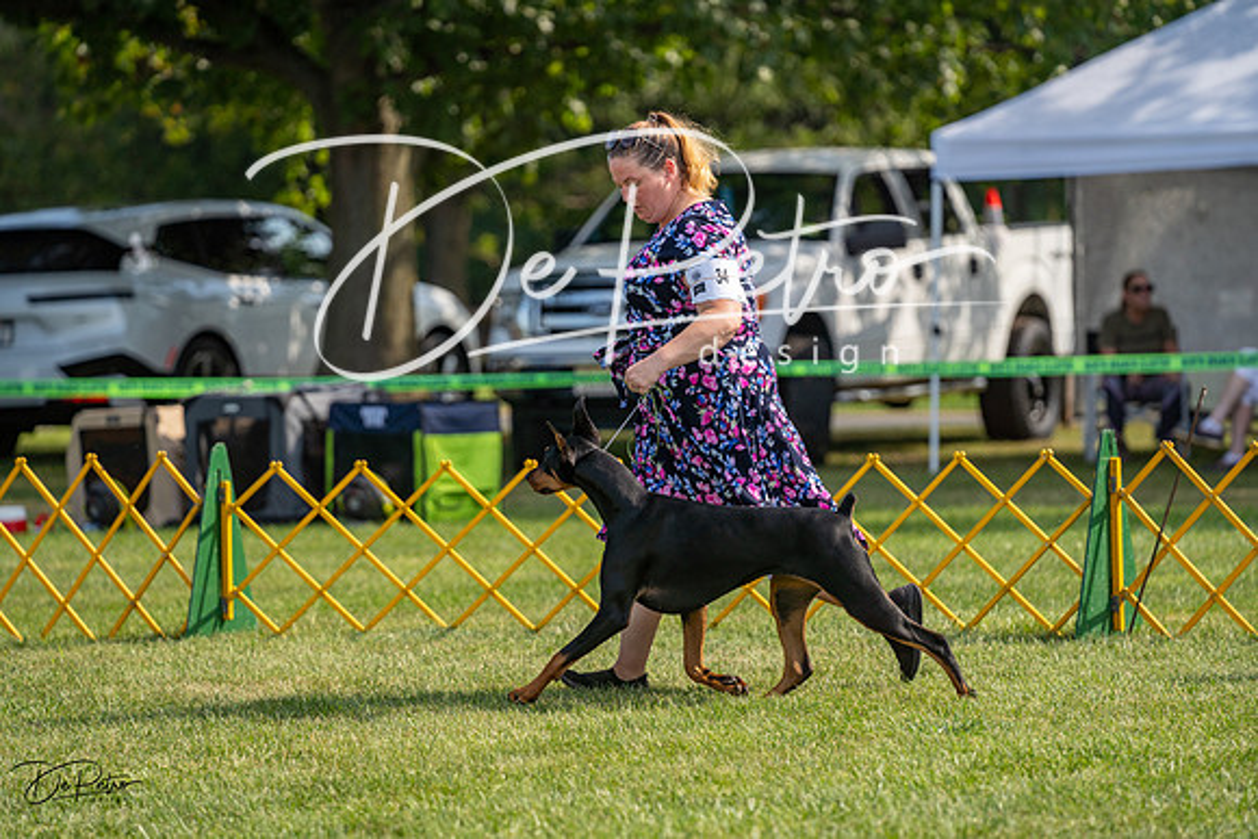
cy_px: 420
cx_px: 629
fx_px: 6780
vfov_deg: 7.1
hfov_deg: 10.6
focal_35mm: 194
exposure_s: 1/1600
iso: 200
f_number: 3.5
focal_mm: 194
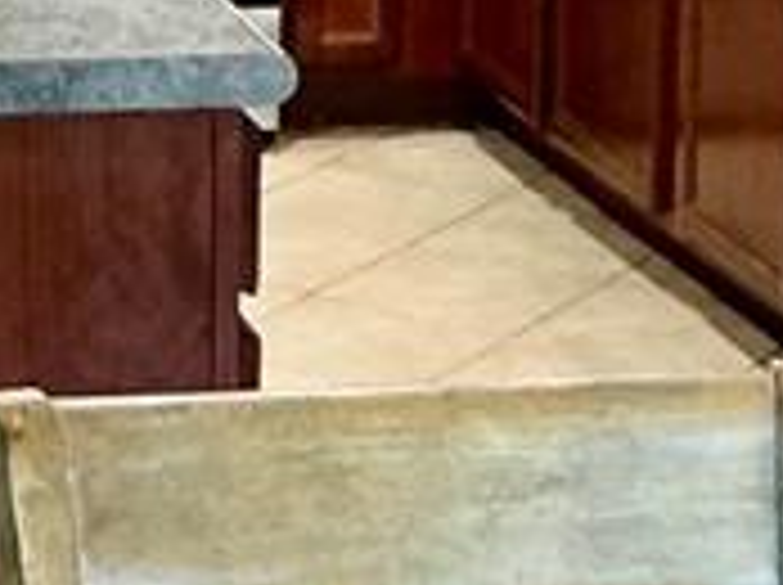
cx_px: -198
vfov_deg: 8.4
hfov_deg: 11.3
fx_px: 3863
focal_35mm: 171
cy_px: -382
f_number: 1.8
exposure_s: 1/40
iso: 200
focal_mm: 3
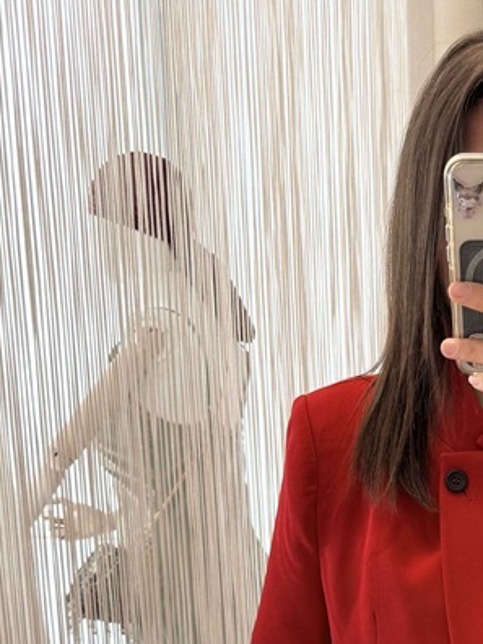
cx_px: 519
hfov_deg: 22.4
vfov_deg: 27.7
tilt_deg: -35.4
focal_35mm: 62
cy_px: 755
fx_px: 1153
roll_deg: -0.1
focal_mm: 6.76
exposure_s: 1/121
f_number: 1.78
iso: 125
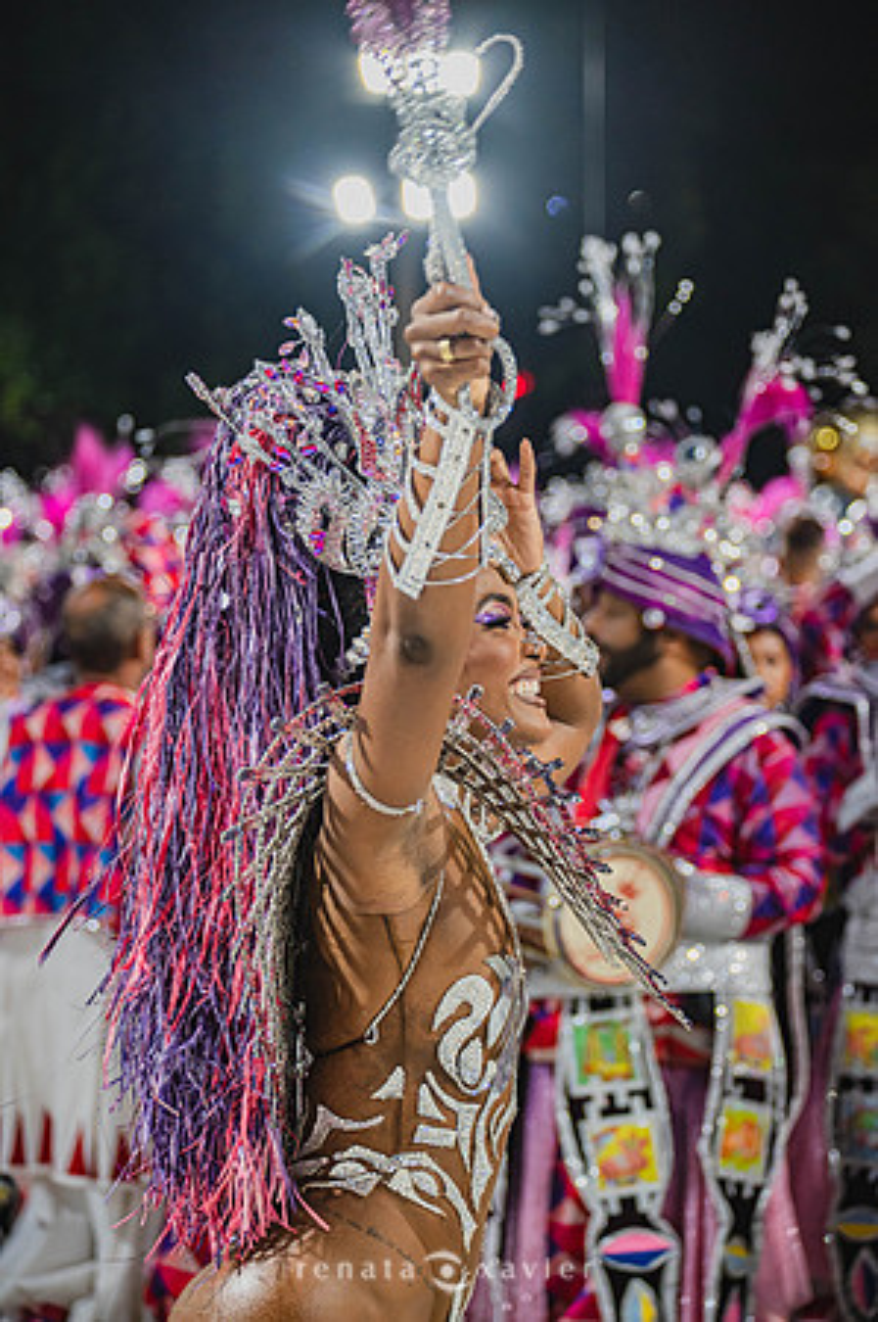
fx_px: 4400
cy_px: 661
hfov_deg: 11.4
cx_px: 439
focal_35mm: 120
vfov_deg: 17.1
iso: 2500
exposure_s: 1/160
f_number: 5
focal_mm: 120
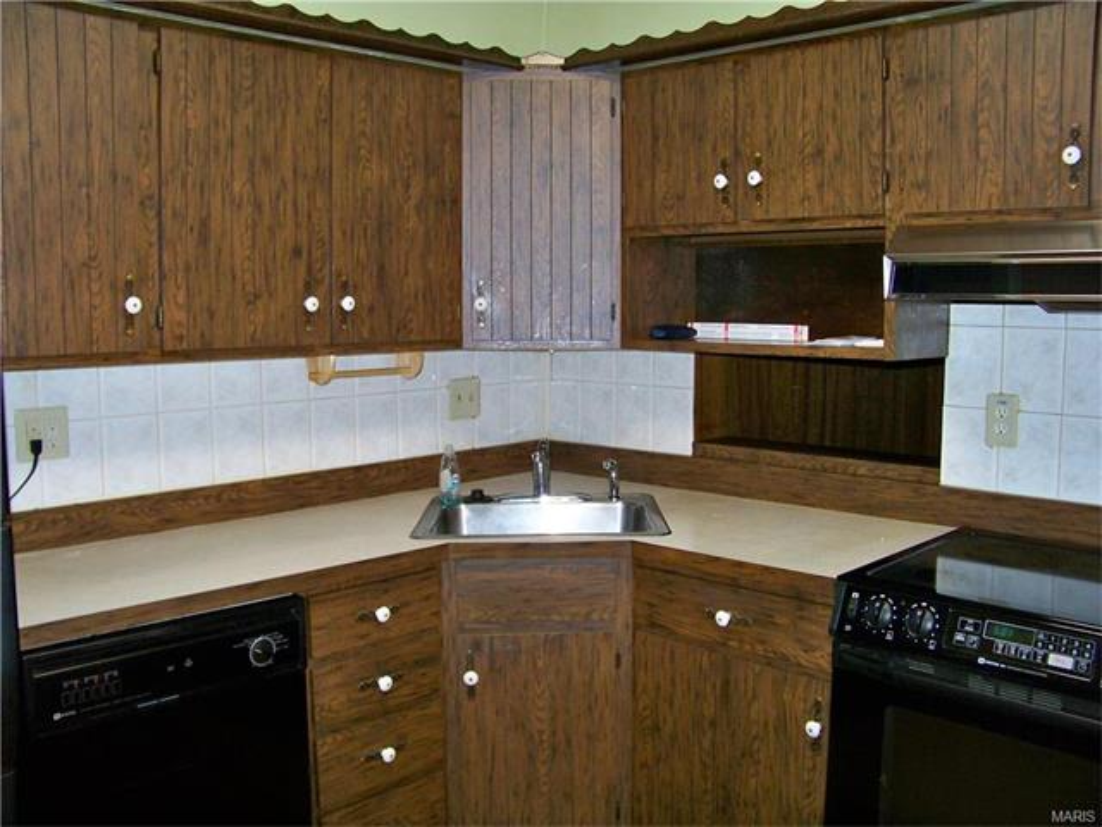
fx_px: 1051
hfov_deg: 55.4
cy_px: 414
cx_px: 551
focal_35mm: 33
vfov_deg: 42.9
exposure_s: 1/30
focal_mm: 5.85
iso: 200
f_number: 2.8
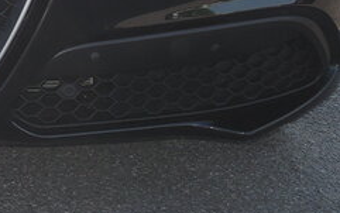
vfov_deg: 11.8
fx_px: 1001
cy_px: -61
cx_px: -151
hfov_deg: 17.5
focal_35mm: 108
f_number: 2.8
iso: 100
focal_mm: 5.1
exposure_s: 1/500
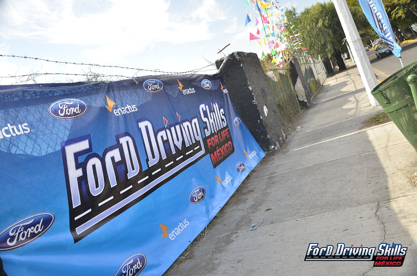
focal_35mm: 32
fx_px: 364
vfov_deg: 41.6
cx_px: 208
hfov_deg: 59.6
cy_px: 138
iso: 320
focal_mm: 21
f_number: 4.5
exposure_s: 1/250
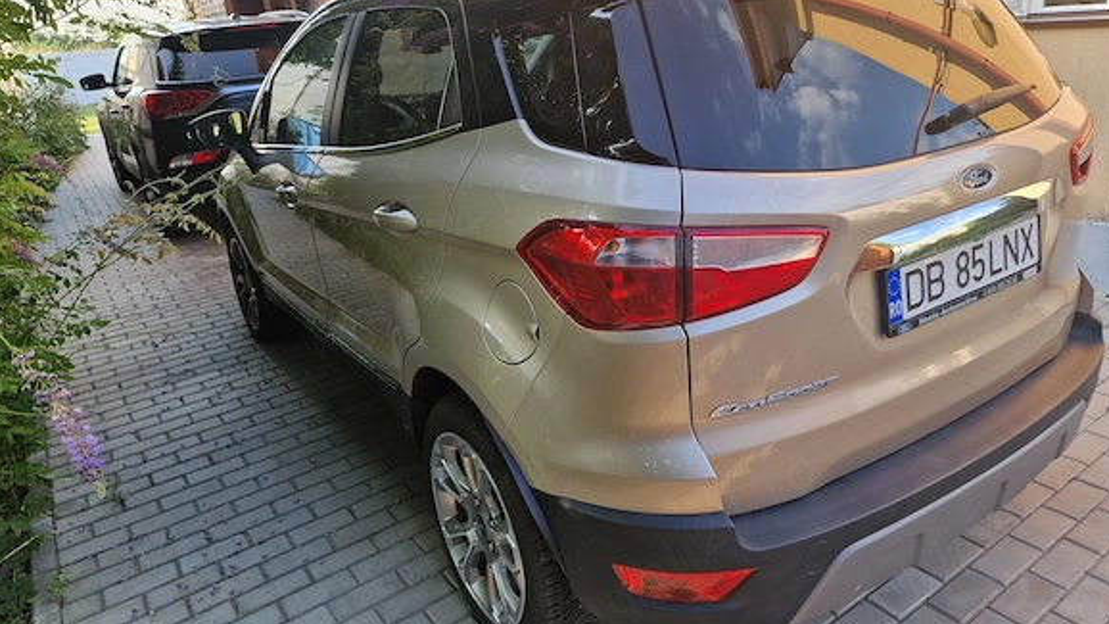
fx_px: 764
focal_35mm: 26
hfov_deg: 71.9
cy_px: 275
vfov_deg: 44.3
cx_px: 558
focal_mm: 6.4
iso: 50
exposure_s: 1/180
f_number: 1.8
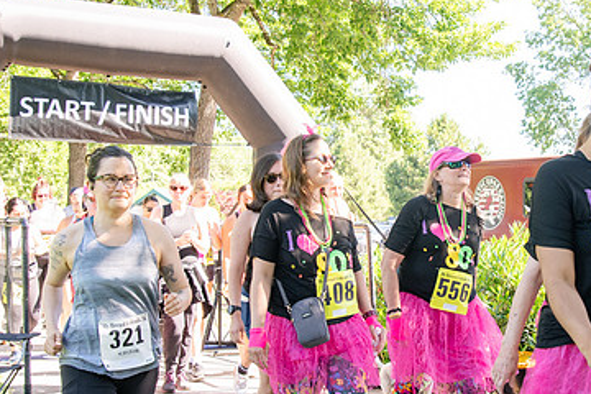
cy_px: 215
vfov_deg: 23.4
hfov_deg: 34.1
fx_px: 952
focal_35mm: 58
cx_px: 402
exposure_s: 1/400
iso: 500
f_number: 3.5
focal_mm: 24
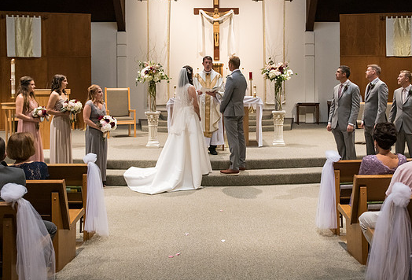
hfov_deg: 43.2
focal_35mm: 45
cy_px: 100
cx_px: 245
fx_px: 518
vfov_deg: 30.1
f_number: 4
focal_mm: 34
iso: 2500
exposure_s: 1/320
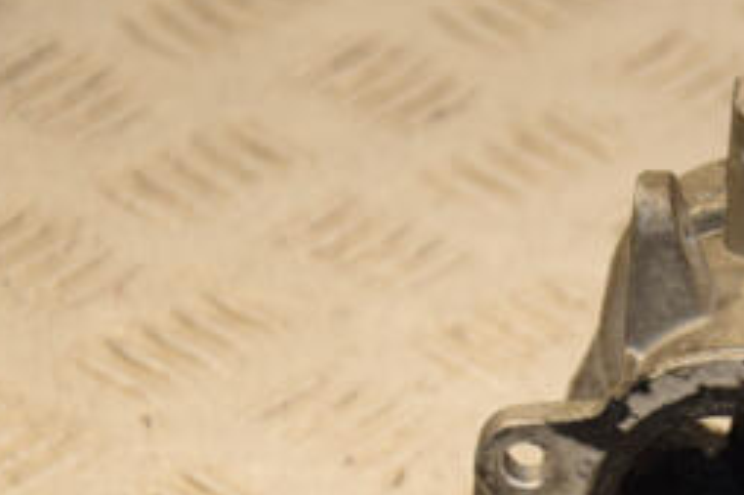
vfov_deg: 4.6
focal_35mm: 301
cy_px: 451
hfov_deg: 6.8
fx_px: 6220
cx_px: 861
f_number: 5.6
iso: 800
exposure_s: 1/200
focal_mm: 85
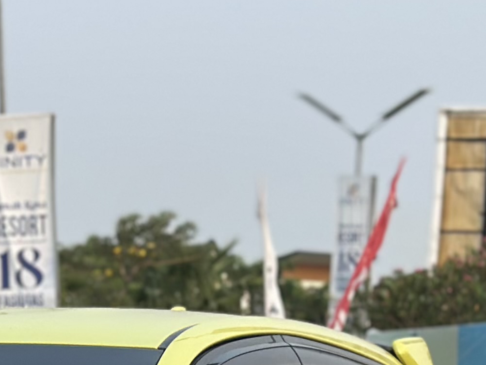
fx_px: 2709
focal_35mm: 193
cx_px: -240
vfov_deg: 7.6
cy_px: 554
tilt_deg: -1.9
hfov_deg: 9.9
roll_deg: +1.1
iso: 80
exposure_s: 1/1323
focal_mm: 6.86
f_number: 1.78
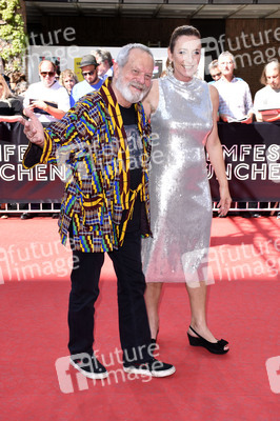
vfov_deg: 43.6
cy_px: 210
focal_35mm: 45
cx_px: 140
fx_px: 526
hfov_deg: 29.8
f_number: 6.3
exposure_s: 1/160
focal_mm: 30
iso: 200
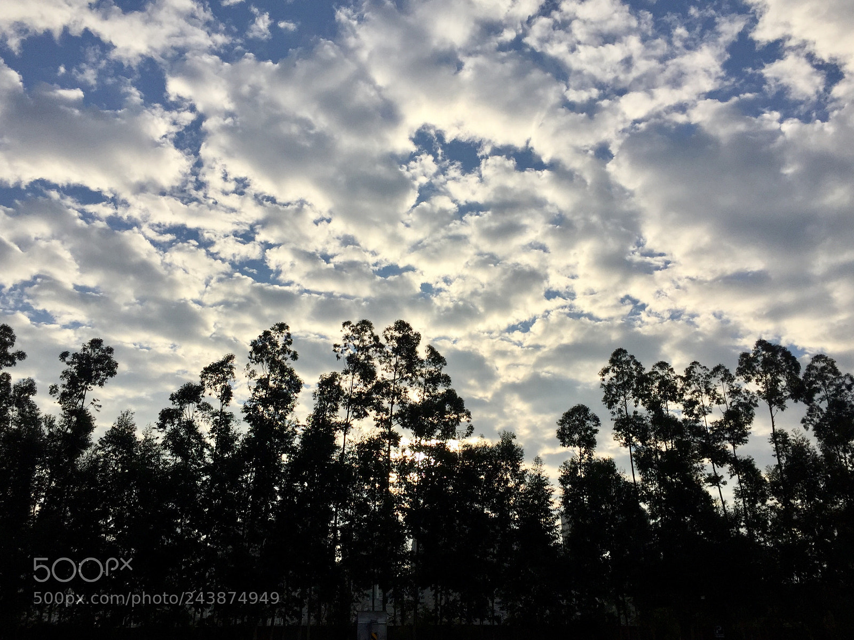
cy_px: 320
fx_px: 715
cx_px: 427
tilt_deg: +22.0
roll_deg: -1.4
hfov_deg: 61.7
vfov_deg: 48.2
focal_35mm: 29
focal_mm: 4.15
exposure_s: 1/4950
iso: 32
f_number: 2.2
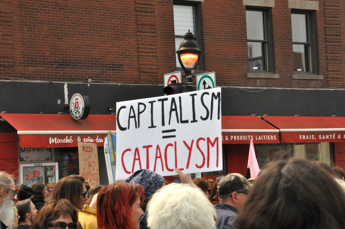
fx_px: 1005
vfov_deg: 13.0
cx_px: 172
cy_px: 114
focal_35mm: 105
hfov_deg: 19.5
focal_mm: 70
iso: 1000
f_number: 16
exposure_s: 1/640
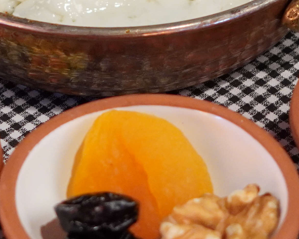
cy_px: -158
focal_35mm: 362
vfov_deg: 4.2
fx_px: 3203
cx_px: 114
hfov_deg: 5.3
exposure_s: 1/160
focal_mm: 50
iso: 1600
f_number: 3.5
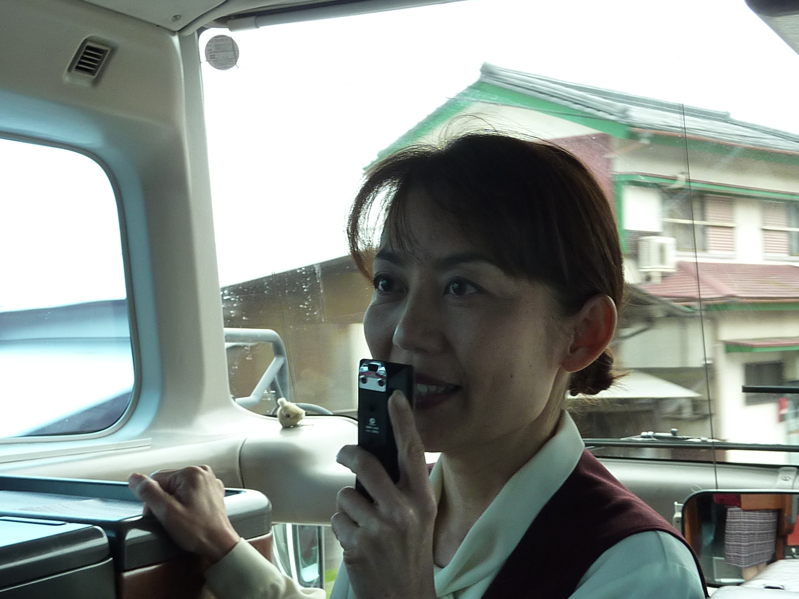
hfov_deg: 36.2
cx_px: 386
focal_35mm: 53
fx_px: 1223
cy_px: 296
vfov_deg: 27.5
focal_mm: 4.7
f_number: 3.4
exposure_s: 1/40
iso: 125
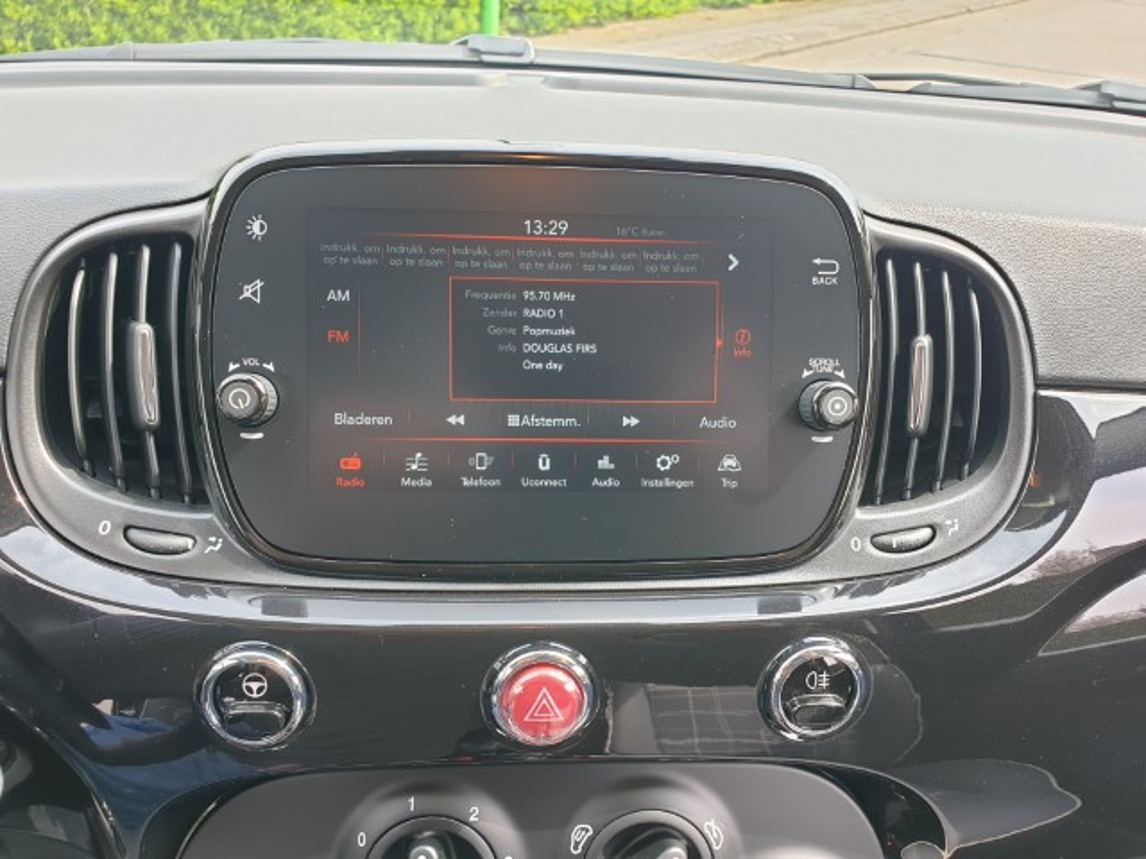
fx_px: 861
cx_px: 573
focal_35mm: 26
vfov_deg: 53.1
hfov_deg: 67.3
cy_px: 430
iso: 50
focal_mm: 4.3
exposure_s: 1/100
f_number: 2.4
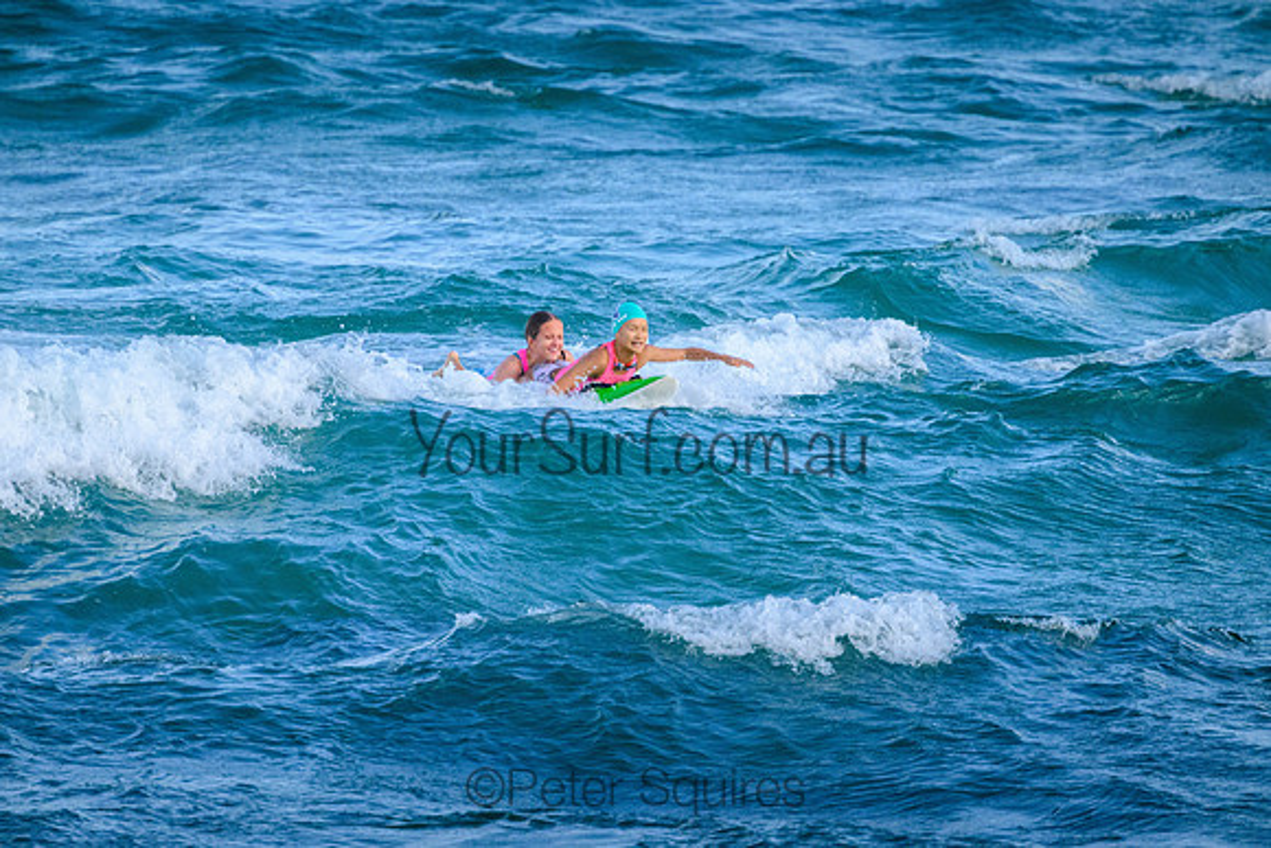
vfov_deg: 1.7
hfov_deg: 2.6
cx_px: 636
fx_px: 28250
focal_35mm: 800
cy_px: 424
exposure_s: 1/2000
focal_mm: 800
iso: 3200
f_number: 11
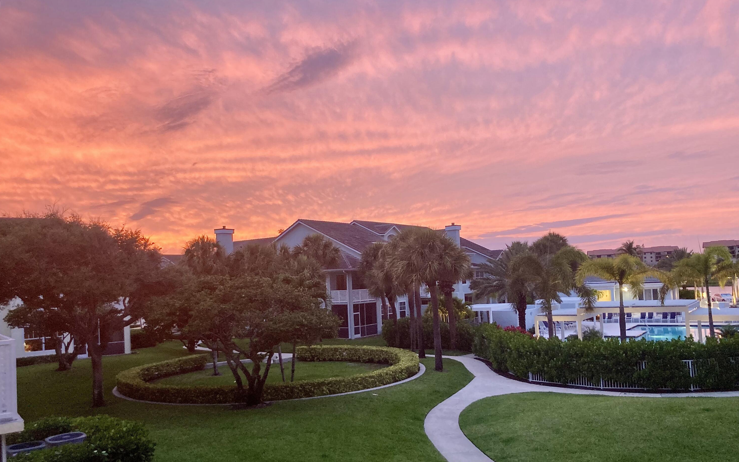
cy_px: 270
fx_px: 604
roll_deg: +2.5
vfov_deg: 41.7
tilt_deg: +2.3
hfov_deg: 62.9
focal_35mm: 30
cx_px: 367
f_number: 1.8
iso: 125
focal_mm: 3.99
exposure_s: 1/60
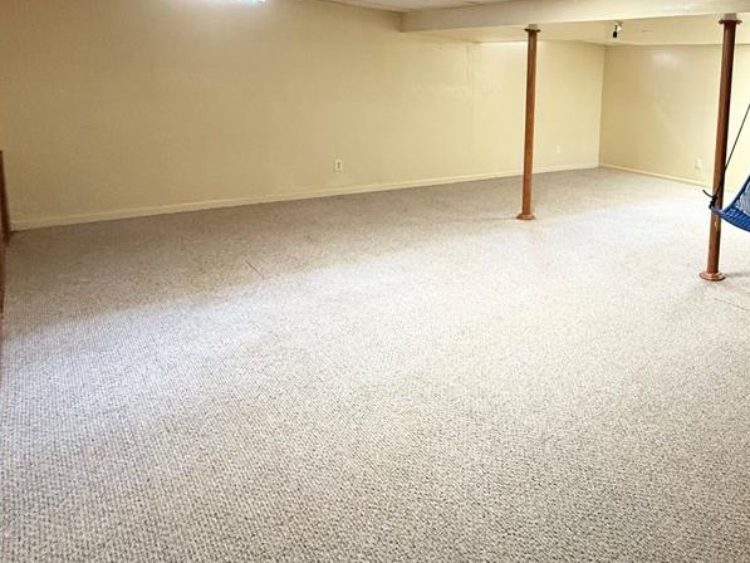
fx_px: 520
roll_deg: -3.3
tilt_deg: -6.5
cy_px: 153
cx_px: 633
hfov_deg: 63.3
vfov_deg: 54.6
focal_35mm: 24
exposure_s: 1/60
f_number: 2.2
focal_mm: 2.22
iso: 400
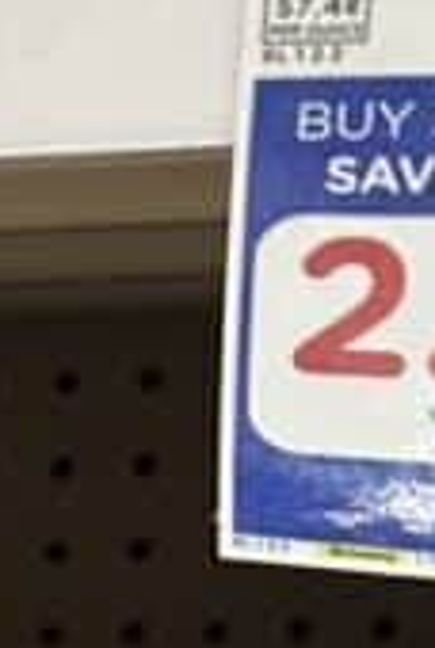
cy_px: 1574
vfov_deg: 11.3
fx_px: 2708
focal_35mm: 150
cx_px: -775
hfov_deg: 8.1
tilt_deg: -21.2
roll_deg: +1.4
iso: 160
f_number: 1.78
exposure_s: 1/63
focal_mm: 6.86
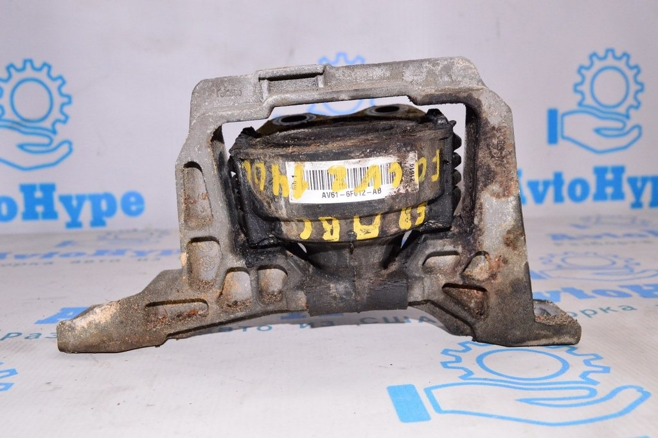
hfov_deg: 53.2
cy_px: 219
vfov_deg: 36.8
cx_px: 329
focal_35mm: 36
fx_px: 657
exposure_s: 1/200
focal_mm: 24
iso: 1600
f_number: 8
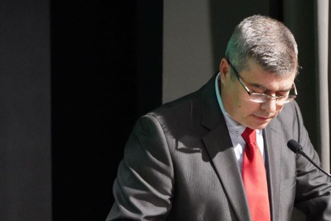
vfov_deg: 13.6
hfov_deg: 20.4
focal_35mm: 100
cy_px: 174
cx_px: 211
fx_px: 919
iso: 12800
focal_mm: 61
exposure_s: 1/80
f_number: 5.6
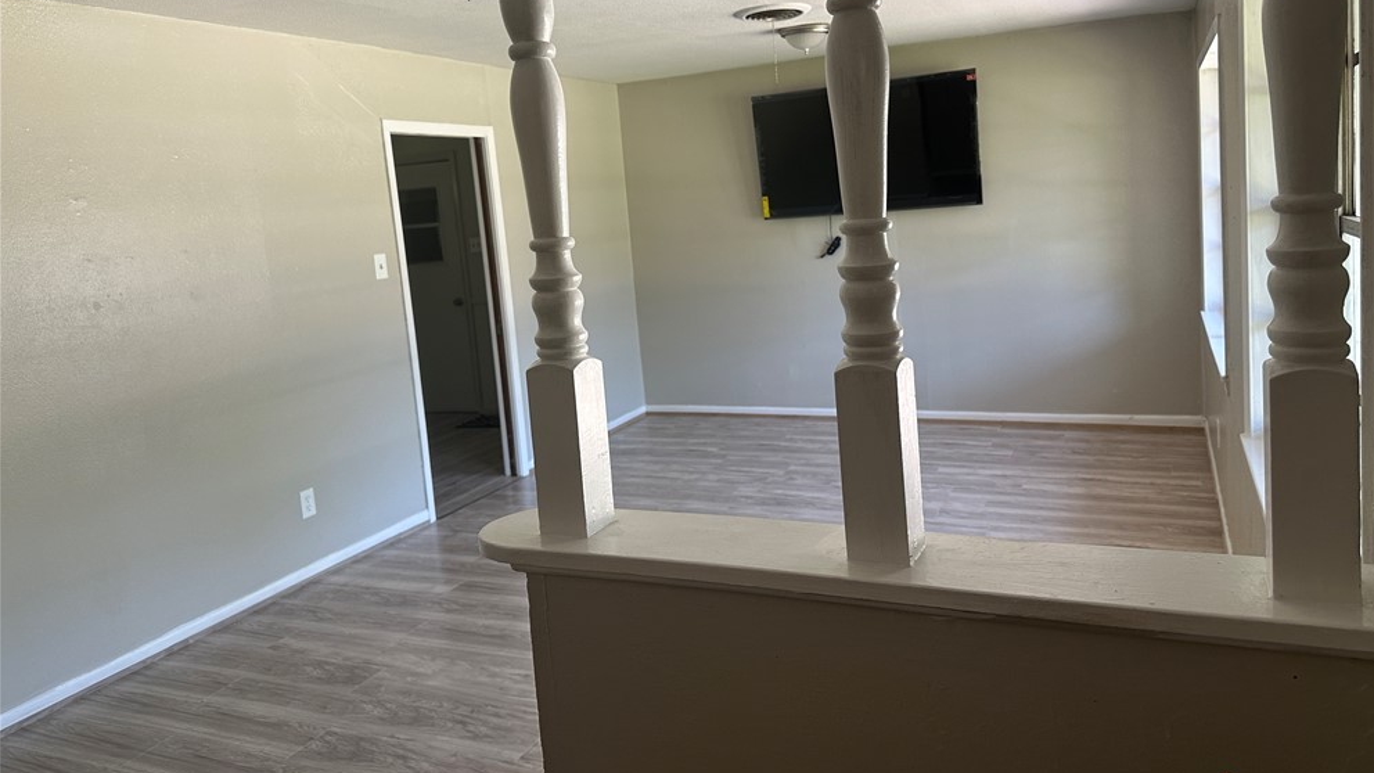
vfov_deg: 42.7
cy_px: 314
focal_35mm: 27
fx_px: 984
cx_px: 708
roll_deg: +4.8
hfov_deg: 69.8
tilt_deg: -6.9
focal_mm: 6.86
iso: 160
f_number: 1.78
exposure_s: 1/121
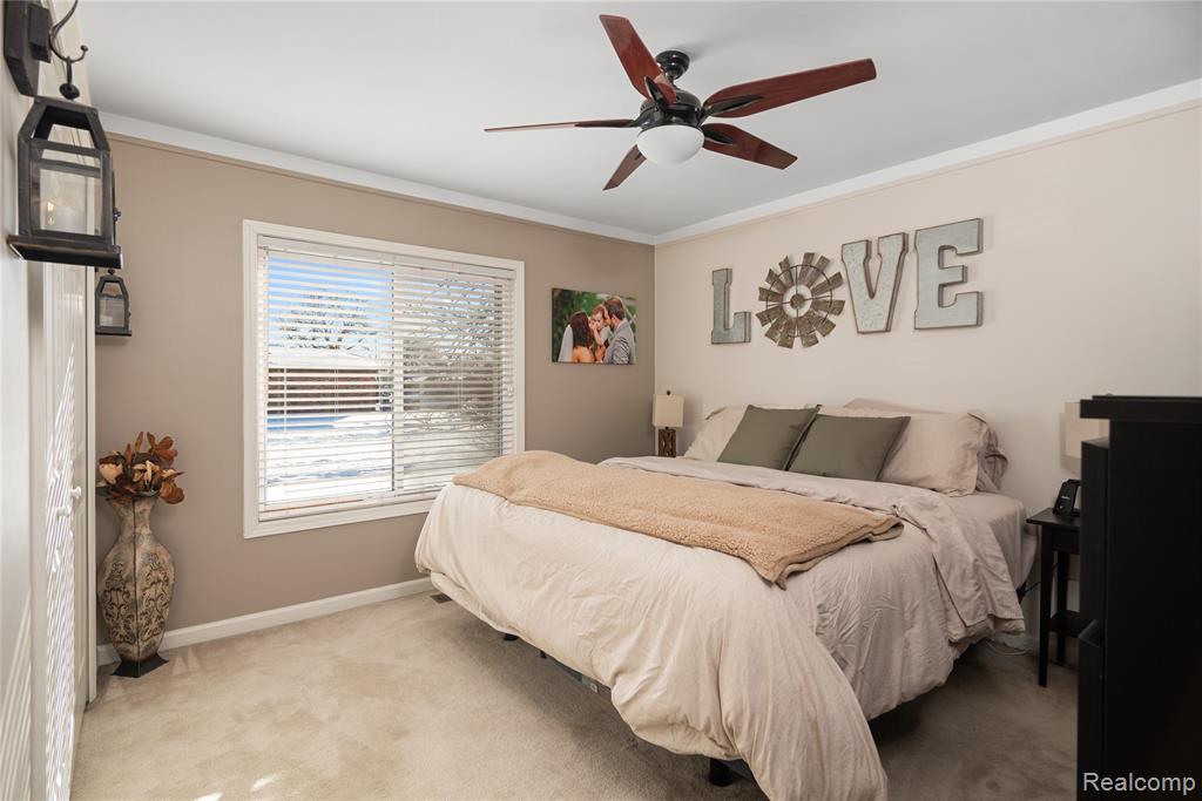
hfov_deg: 93.3
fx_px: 568
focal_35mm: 17
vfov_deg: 70.5
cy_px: 400
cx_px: 601
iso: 320
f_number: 8
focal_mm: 17
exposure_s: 1/40
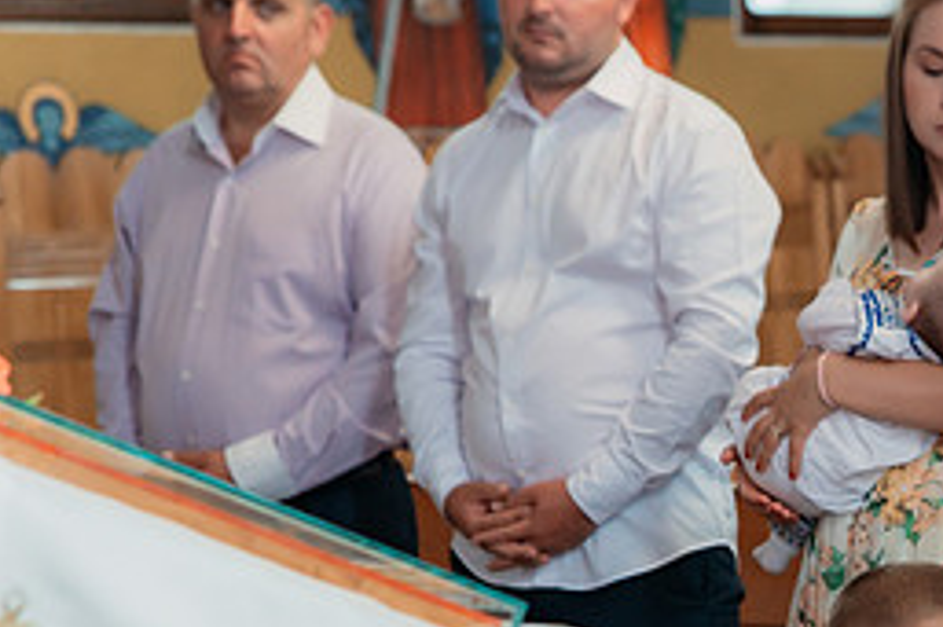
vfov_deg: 9.7
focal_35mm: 140
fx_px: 3665
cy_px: 579
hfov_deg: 14.4
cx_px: 1002
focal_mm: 62
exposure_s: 1/250
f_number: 3.5
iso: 2000
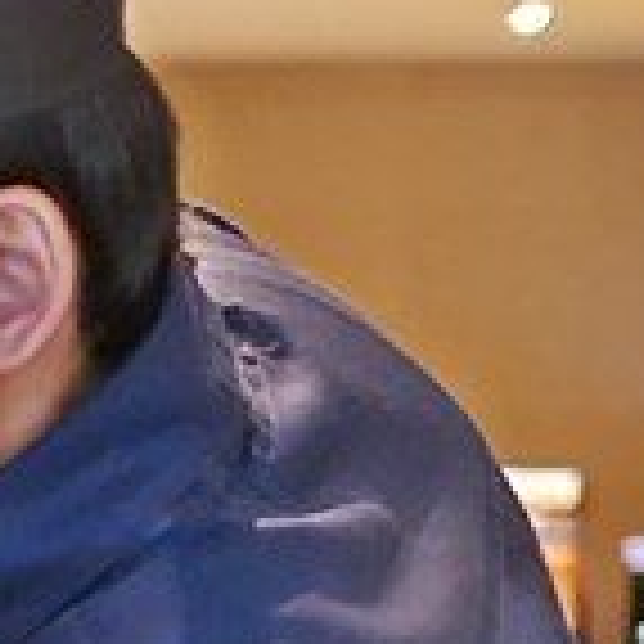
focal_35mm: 310
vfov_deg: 5.4
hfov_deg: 5.4
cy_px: 1673
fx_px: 6525
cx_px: -1000
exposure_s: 1/60
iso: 800
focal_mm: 25
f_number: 1.8
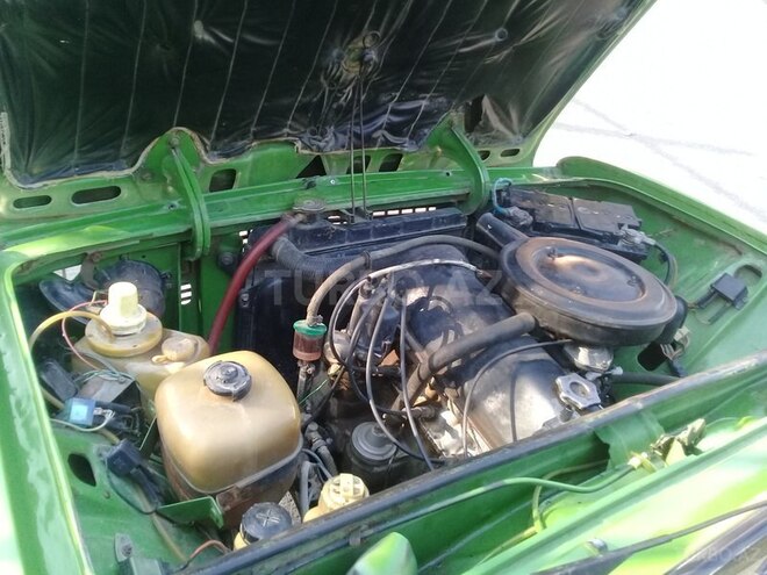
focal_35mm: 31
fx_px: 687
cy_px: 288
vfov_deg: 45.4
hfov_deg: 58.4
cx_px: 384
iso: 64
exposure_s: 1/100
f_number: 2.2
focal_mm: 3.3
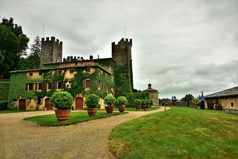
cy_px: 80
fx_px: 159
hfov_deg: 73.7
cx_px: 119
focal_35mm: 24
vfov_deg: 53.1
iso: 250
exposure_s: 1/800
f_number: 5.6
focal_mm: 16
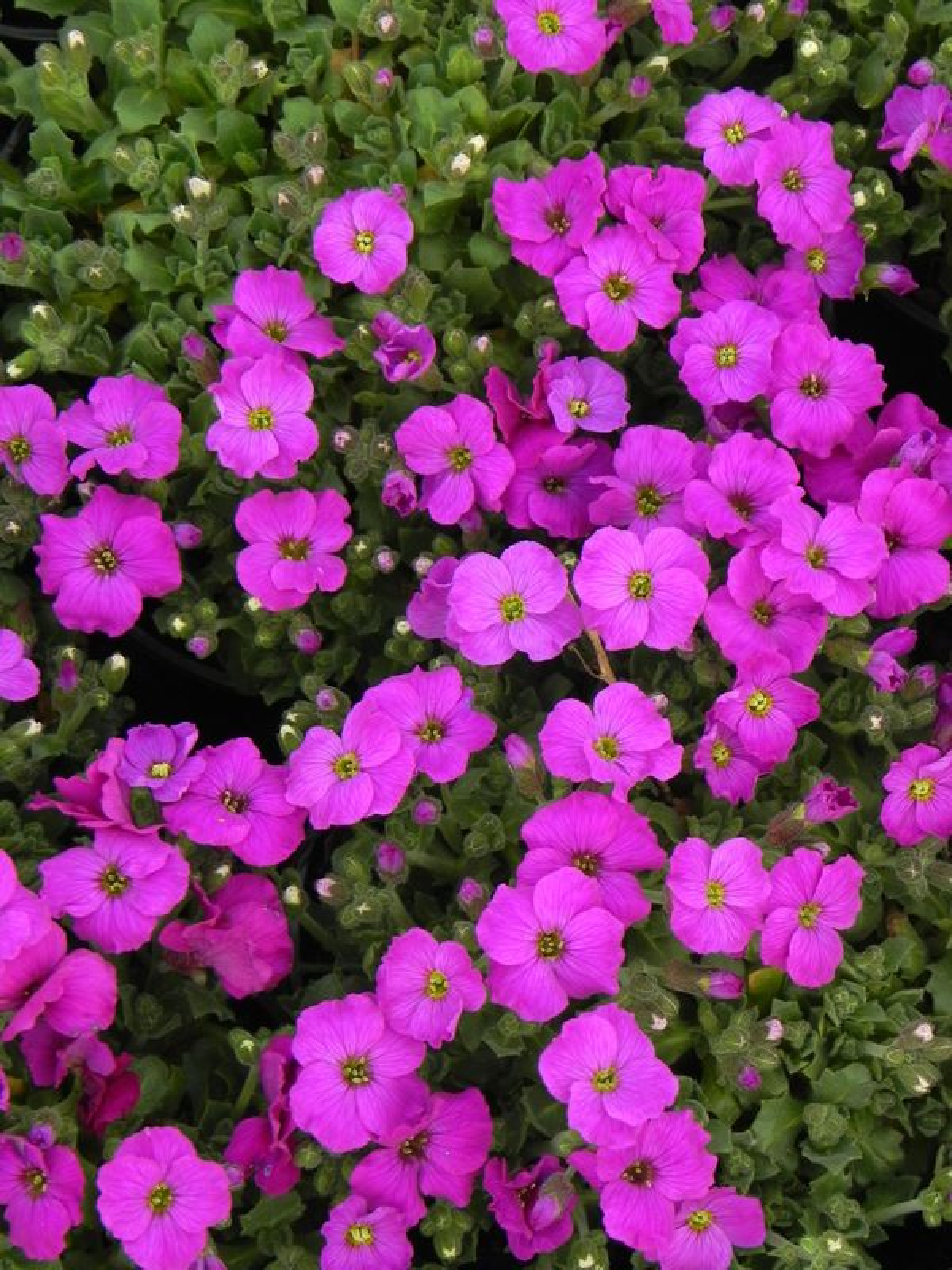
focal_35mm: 129
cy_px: 635
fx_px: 4730
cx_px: 476
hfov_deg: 11.5
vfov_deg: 15.3
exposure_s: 1/160
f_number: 5
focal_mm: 23
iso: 160
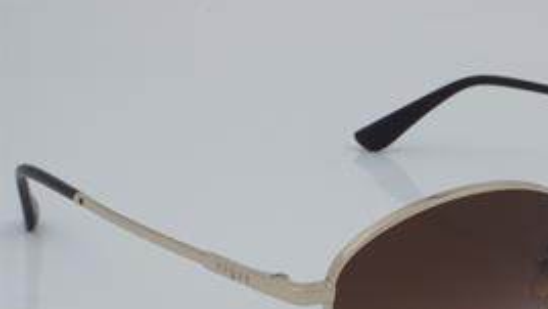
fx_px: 1701
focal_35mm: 117
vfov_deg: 10.4
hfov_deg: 18.2
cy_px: 219
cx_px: 407
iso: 100
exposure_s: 1/4
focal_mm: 50
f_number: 32
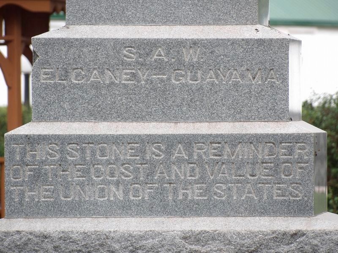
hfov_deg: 3.3
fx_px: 5898
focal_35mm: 604
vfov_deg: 2.5
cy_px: 126
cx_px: 169
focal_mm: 108.3
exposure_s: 1/104
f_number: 4.2
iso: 100
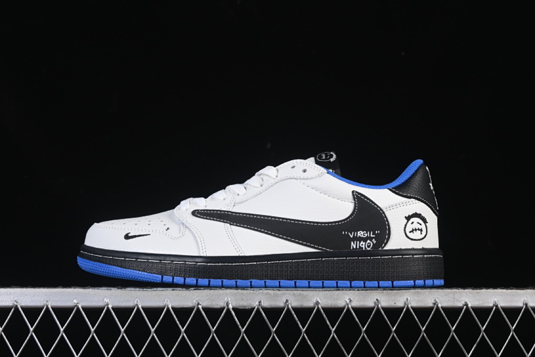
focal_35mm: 75
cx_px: 268
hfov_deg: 27.0
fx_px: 1114
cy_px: 178
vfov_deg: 18.2
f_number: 8
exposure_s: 1/80
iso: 160
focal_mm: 50
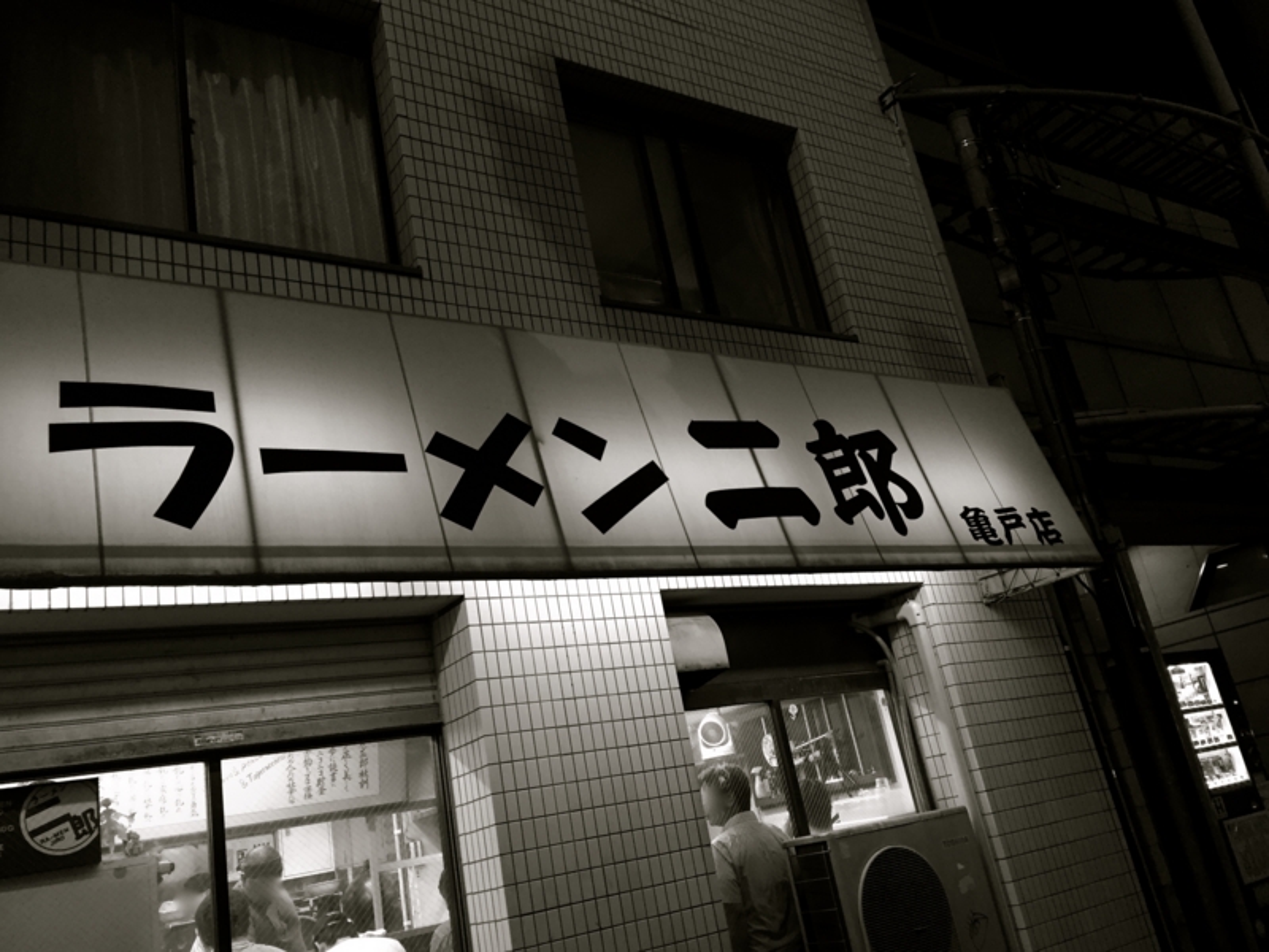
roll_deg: +10.4
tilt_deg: +19.7
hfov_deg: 61.7
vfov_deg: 48.2
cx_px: 634
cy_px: 476
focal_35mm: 29
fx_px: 1063
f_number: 2.2
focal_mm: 4.15
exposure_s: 1/30
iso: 125
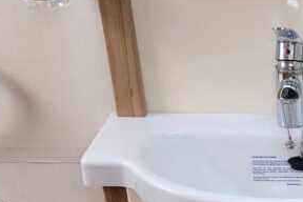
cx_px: 339
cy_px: 290
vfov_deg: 13.5
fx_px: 808
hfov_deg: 20.2
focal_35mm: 96
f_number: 1.8
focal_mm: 5.4
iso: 64
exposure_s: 1/100
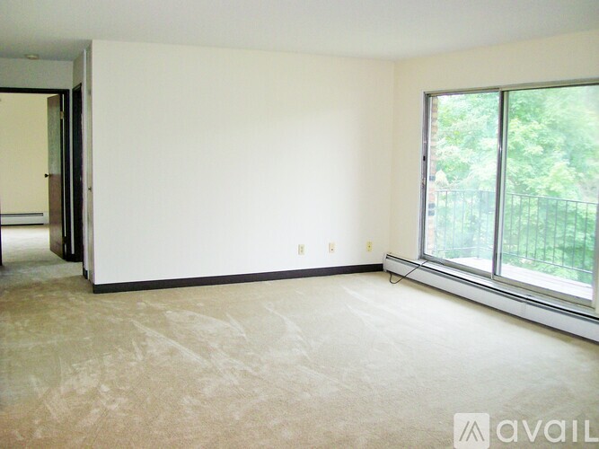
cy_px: 224
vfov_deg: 39.6
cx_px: 300
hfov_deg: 51.4
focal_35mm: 36
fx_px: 623
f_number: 2.7
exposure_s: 1/93.2
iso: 140
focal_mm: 6
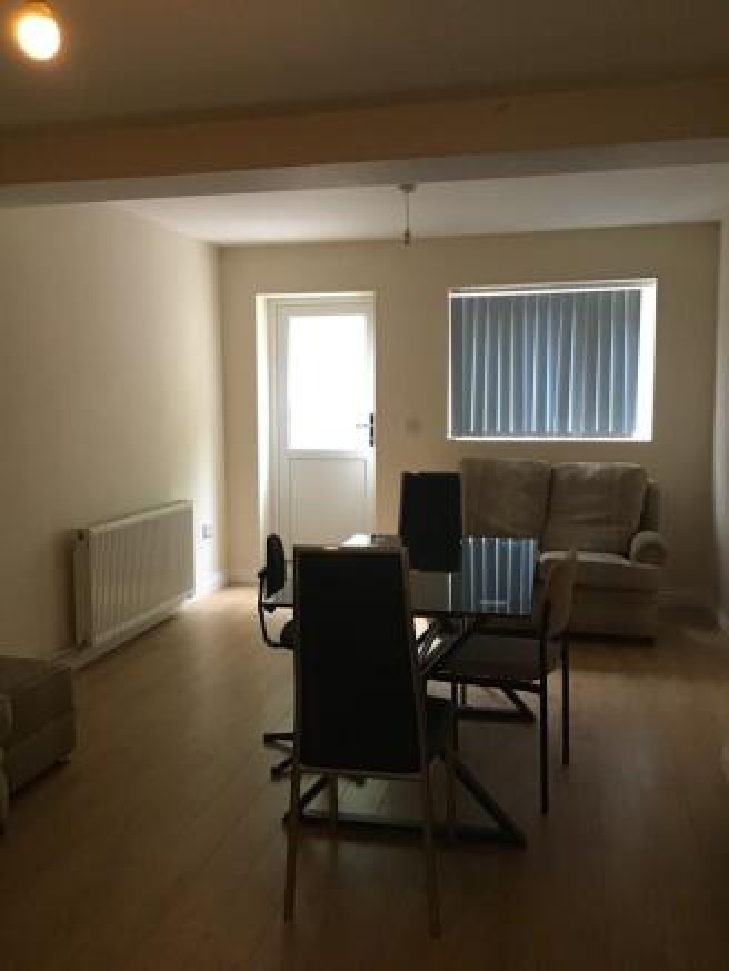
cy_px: 486
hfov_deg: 45.5
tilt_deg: -5.9
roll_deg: -0.1
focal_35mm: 31
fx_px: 870
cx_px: 364
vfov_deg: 58.3
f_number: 2.4
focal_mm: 3.3
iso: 200
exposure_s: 1/17
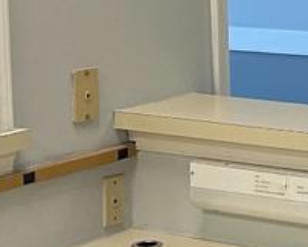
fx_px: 1652
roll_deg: +1.2
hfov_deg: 10.6
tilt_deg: -5.7
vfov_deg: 8.5
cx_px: 319
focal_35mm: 181
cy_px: -15
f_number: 1.5
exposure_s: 1/120
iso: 100
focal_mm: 5.7
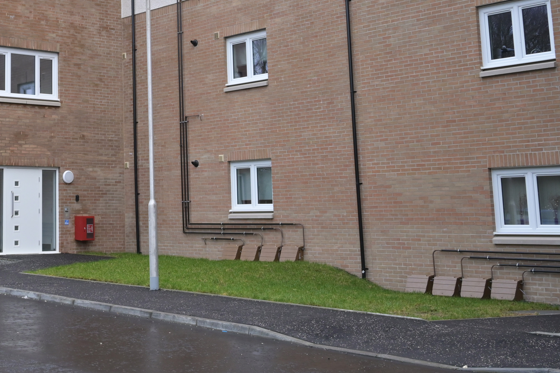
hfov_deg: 31.7
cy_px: 49
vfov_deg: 21.8
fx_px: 948
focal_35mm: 61
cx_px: 81
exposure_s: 1/200
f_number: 11
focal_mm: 31.5
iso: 1250
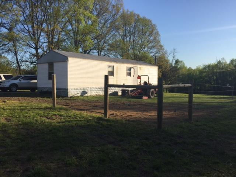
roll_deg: +0.3
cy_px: 88
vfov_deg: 48.2
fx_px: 198
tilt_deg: -1.8
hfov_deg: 61.7
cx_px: 118
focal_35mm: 29
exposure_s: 1/1799
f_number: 2.2
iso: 32
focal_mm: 4.15
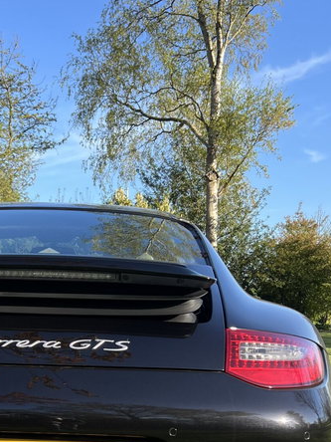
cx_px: 40
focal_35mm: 60
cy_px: 366
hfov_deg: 23.8
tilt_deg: -4.9
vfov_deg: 31.2
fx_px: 765
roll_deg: +1.2
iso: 50
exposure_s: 1/1038
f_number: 1.5
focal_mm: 5.7
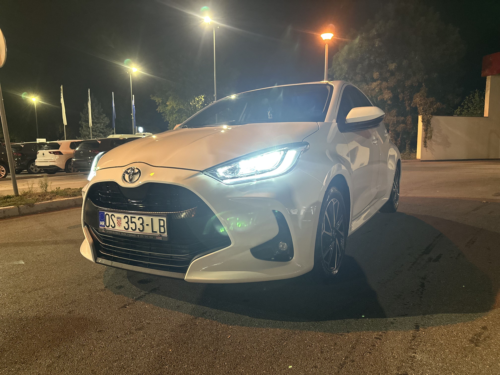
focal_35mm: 24
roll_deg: +0.3
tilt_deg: -6.7
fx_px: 347
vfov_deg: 56.8
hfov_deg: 71.6
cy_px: 188
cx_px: 250
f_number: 1.78
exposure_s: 1/33
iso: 640
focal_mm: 6.86
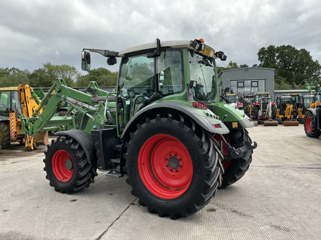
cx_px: 160
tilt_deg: +2.4
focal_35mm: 28
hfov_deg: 63.4
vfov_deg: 49.7
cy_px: 120
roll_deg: +2.8
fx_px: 260
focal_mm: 3
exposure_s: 1/1076
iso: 25
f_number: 1.8
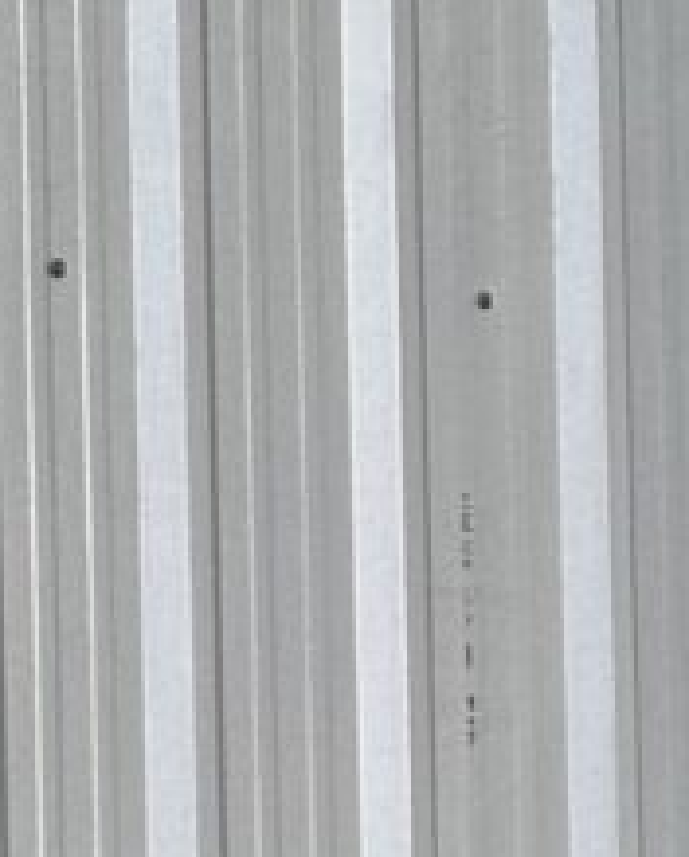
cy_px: 2215
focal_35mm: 328
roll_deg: +1.1
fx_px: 8337
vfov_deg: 5.6
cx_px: -403
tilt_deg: +3.3
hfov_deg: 4.7
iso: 64
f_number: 1.78
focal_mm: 6.86
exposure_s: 1/200
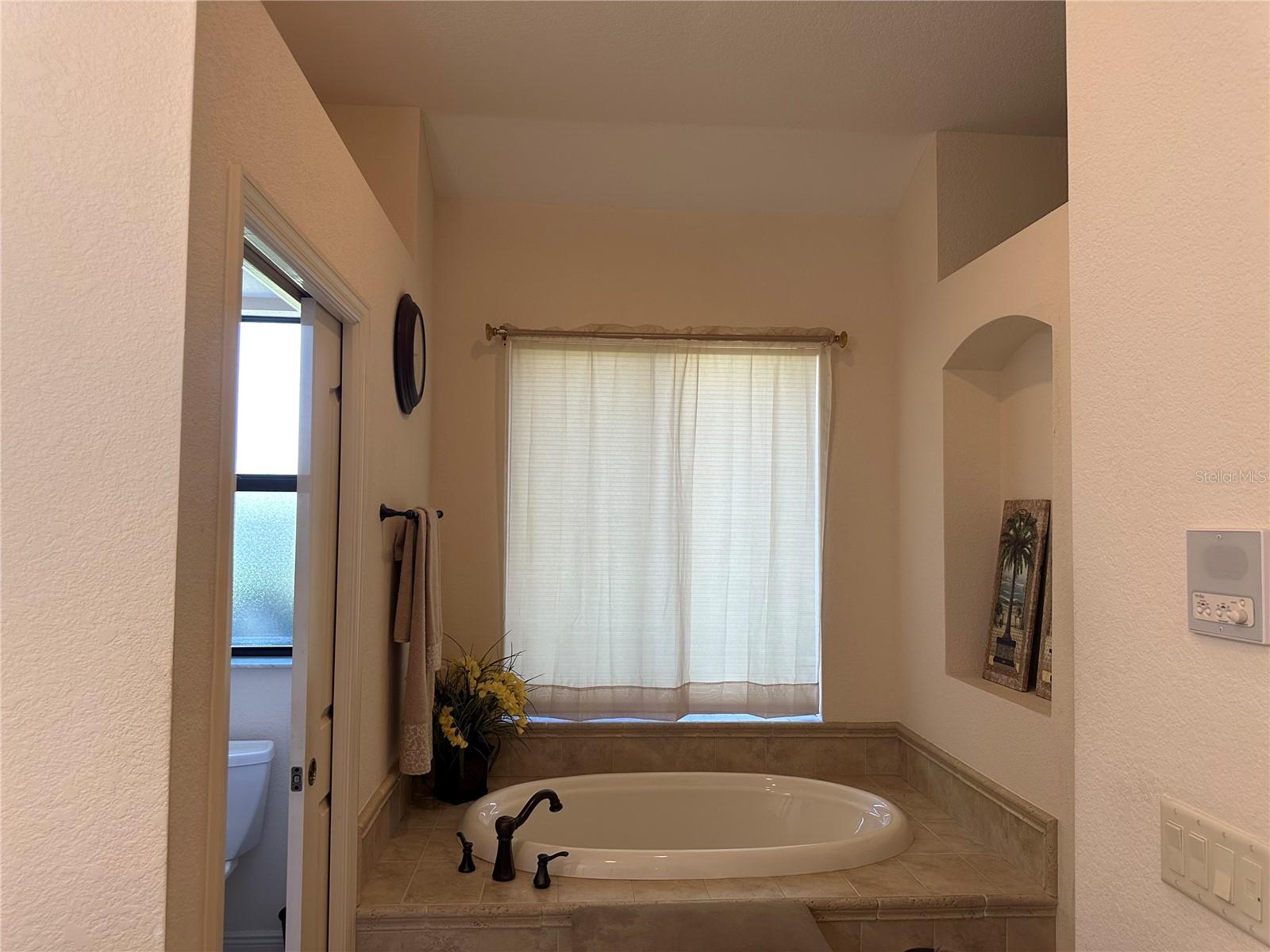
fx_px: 881
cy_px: 476
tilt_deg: +2.1
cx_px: 635
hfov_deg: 71.6
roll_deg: -0.7
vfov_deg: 56.8
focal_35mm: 24
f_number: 1.78
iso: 160
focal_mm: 6.86
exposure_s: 1/120
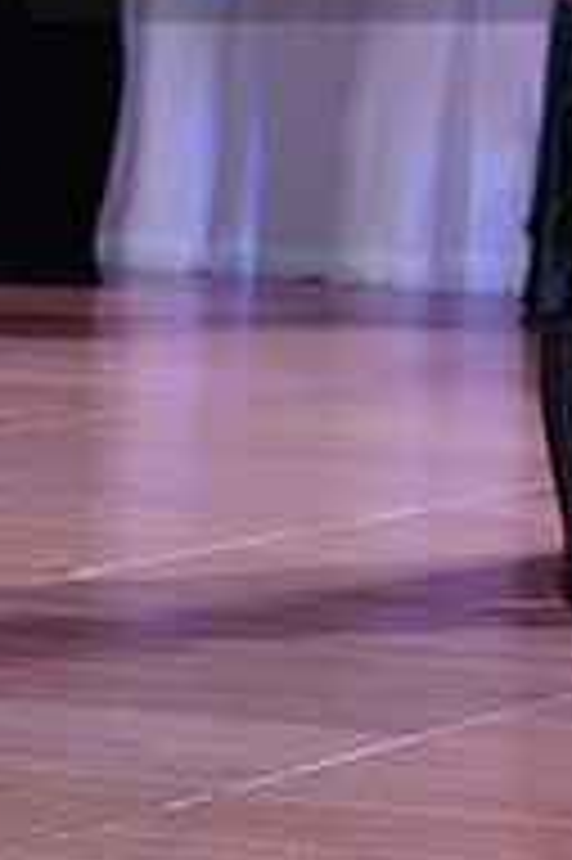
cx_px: 651
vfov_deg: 6.1
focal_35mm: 334
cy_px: -126
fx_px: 7974
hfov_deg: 4.1
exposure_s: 1/250
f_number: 5
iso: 3200
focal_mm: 110
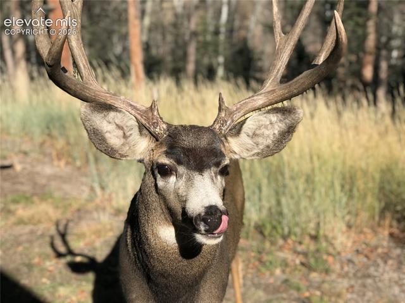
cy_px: 152
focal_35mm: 57
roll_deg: +1.8
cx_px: 202
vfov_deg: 25.6
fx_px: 666
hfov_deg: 33.8
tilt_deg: -14.8
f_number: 2.8
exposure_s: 1/833
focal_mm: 6.6
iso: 20
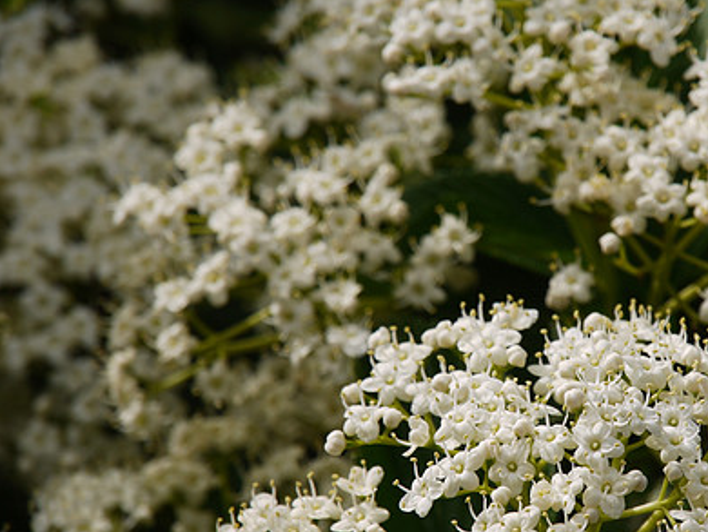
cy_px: 290
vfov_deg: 3.3
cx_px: 510
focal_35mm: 446
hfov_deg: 4.4
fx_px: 9128
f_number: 8
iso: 100
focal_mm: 150
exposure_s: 1/250
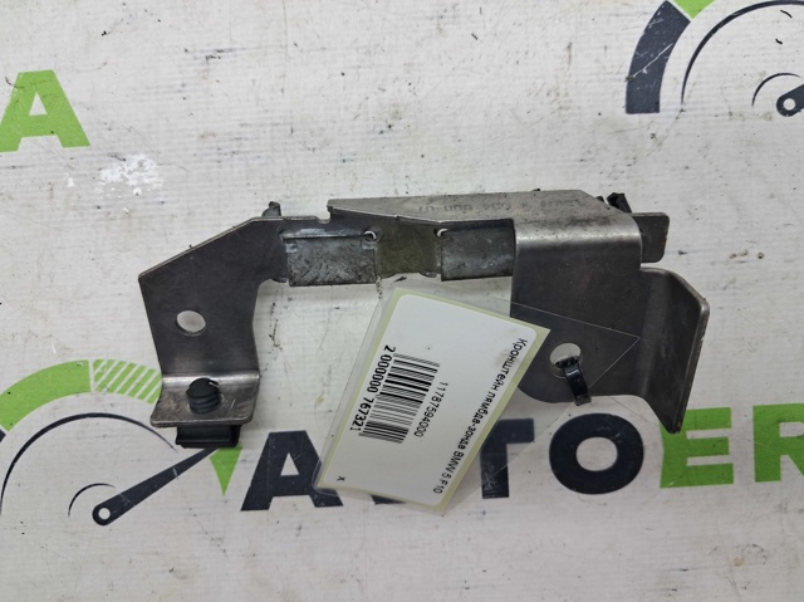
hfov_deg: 65.4
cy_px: 301
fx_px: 627
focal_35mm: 27
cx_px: 402
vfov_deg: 51.3
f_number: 1.8
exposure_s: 1/50
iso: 50
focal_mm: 4
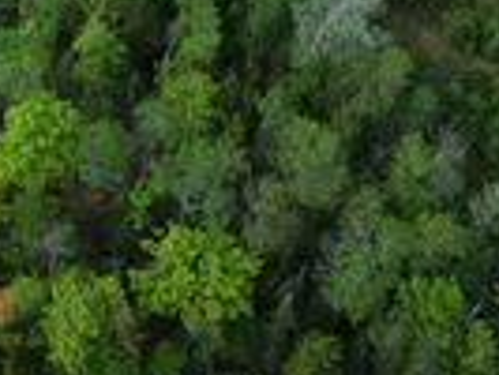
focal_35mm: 90
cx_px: -53
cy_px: -159
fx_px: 1299
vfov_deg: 15.4
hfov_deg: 20.7
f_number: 1.8
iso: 100
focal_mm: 8.67
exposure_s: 1/120
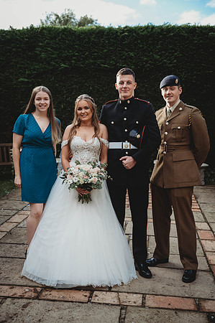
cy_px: 162
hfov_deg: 31.1
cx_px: 108
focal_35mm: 43
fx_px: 386
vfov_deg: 45.5
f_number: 2.8
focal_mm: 43
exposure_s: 1/320
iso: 100
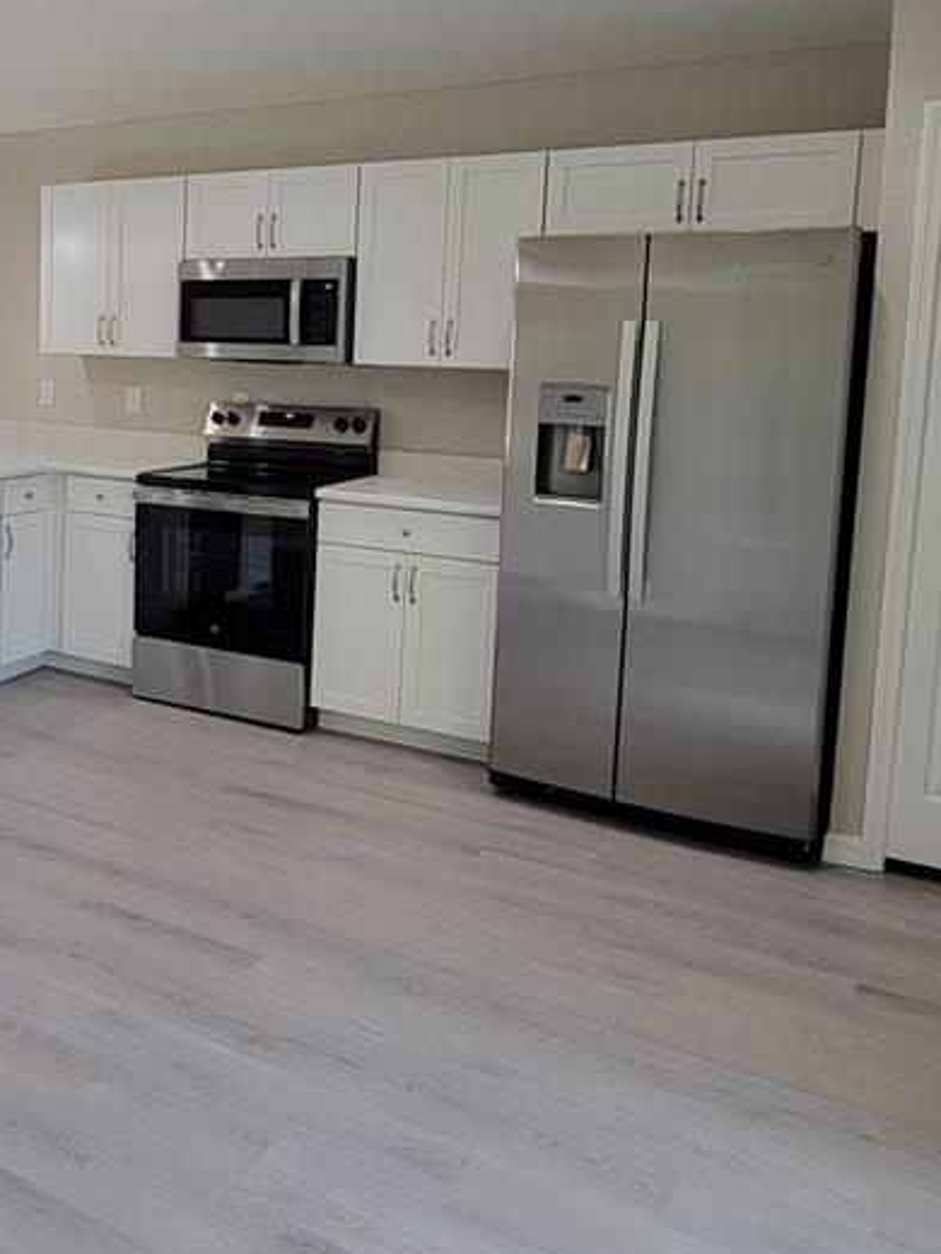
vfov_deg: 59.0
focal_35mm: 30
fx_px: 1087
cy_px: 456
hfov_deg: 43.0
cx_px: 99
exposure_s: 1/60
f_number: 2.2
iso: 80
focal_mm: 2.2
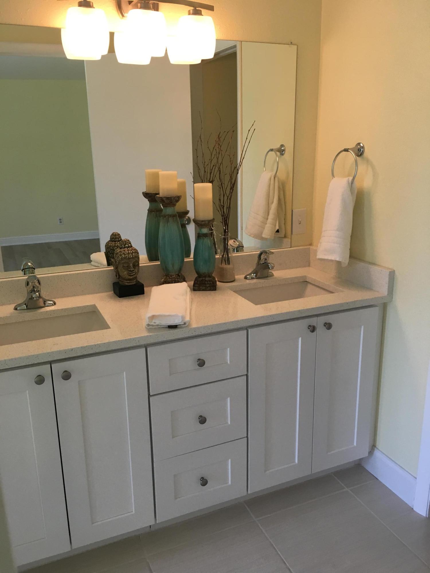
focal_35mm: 29
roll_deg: +1.5
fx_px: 480
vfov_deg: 61.7
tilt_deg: -15.1
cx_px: 215
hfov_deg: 48.2
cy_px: 286
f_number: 2.2
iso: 40
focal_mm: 4.15
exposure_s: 1/30
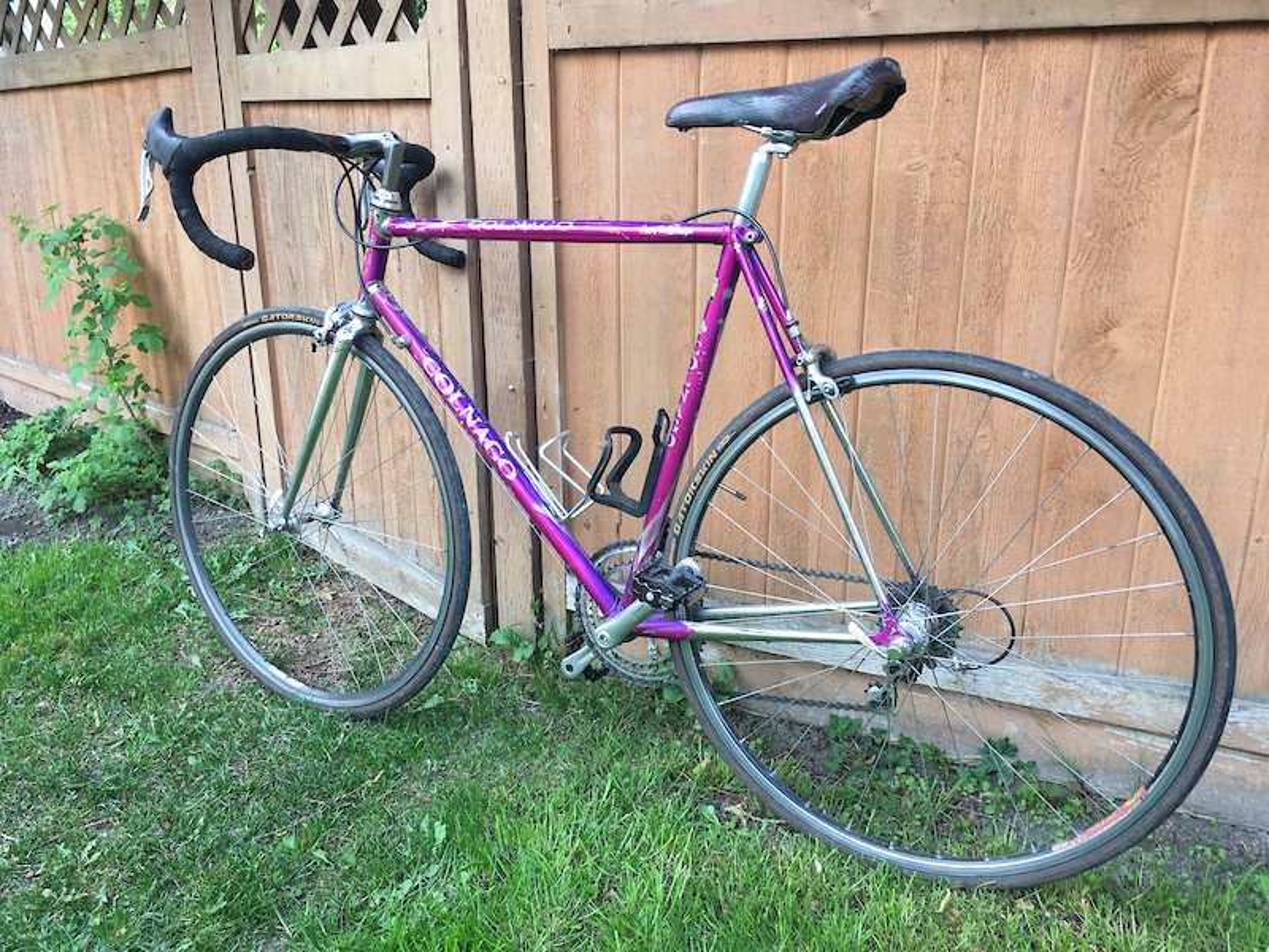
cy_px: 476
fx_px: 1063
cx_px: 634
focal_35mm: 29
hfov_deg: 61.7
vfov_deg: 48.2
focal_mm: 4.15
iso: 25
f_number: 2.2
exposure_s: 1/60
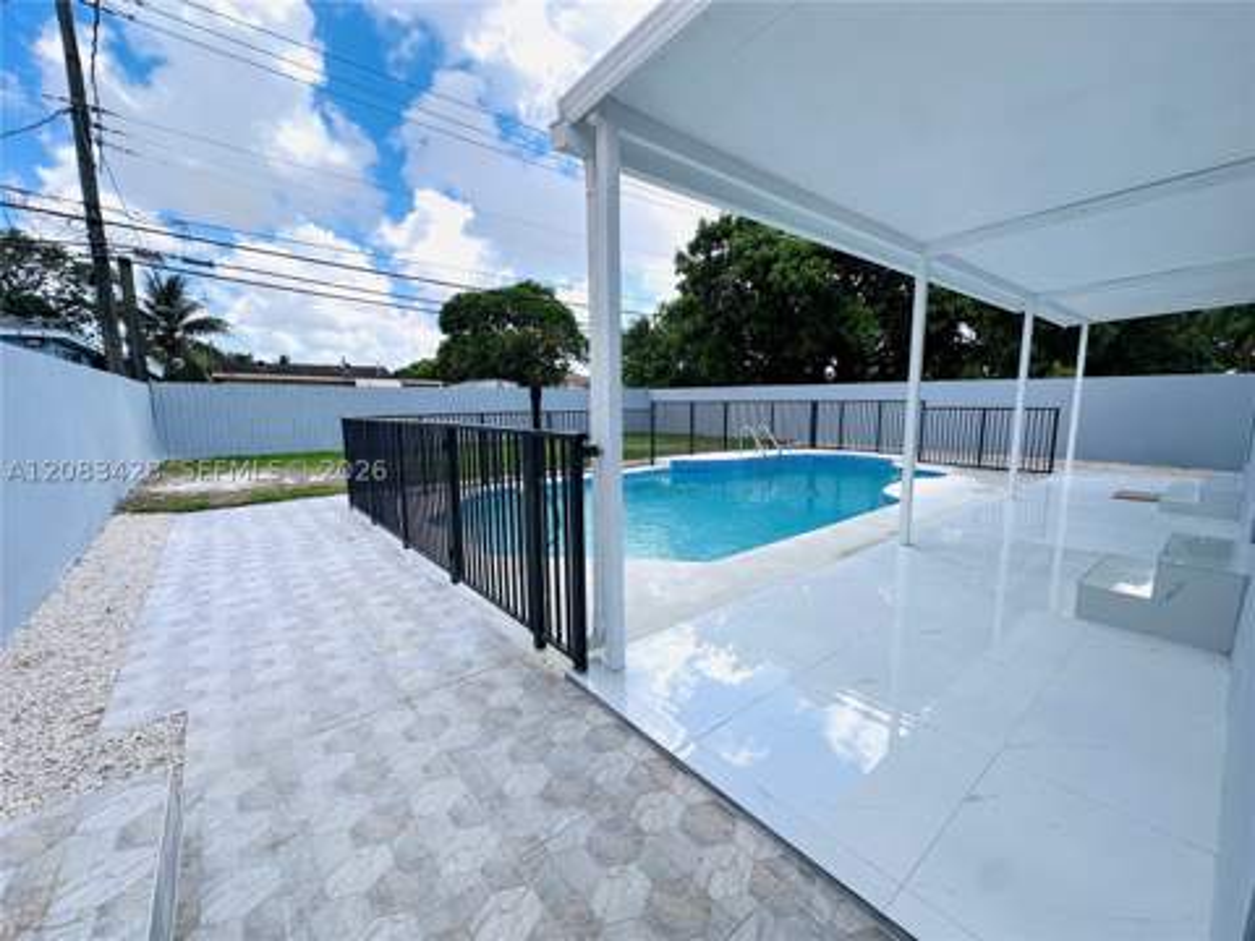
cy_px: 470
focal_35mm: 14
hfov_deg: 102.1
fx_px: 508
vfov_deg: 85.7
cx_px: 628
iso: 40
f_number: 2.2
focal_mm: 2.22
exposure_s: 1/1006
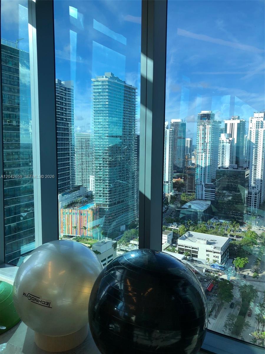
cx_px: 132
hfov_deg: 48.2
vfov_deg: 61.7
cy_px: 177
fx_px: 296
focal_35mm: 29
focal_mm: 3.99
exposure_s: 1/600
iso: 20
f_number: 1.8
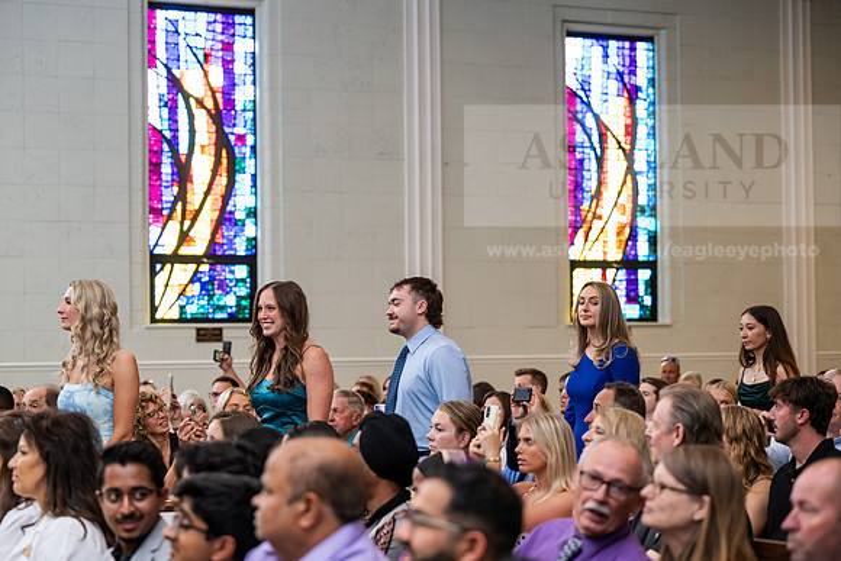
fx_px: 2009
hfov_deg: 23.6
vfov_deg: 15.9
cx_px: 420
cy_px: 280
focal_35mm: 86
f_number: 3.2
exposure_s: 1/200
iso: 1600
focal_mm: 86
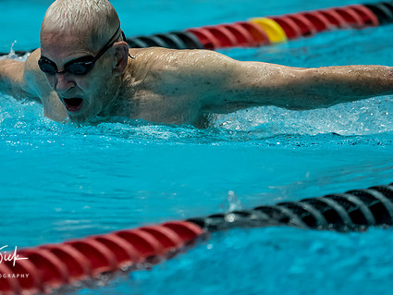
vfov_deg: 2.3
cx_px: 115
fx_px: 7370
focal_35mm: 649
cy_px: 70
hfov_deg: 3.1
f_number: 2.8
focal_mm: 200
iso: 2500
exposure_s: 1/1000
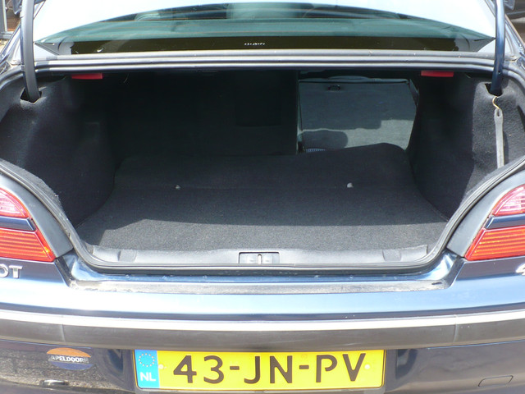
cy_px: 197
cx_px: 262
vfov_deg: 29.1
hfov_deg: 38.2
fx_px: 758
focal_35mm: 50
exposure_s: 1/160
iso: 100
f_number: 2.8
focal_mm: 6.1
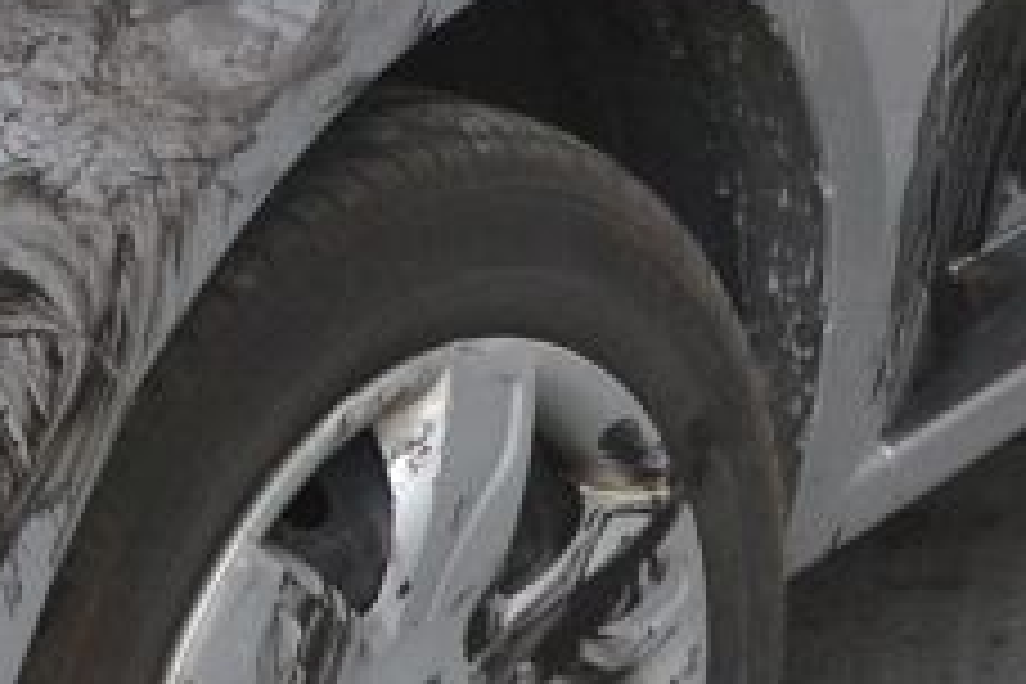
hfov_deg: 9.2
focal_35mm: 217
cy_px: -477
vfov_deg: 6.2
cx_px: -562
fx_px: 6184
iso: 400
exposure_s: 1/160
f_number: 10
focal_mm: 22
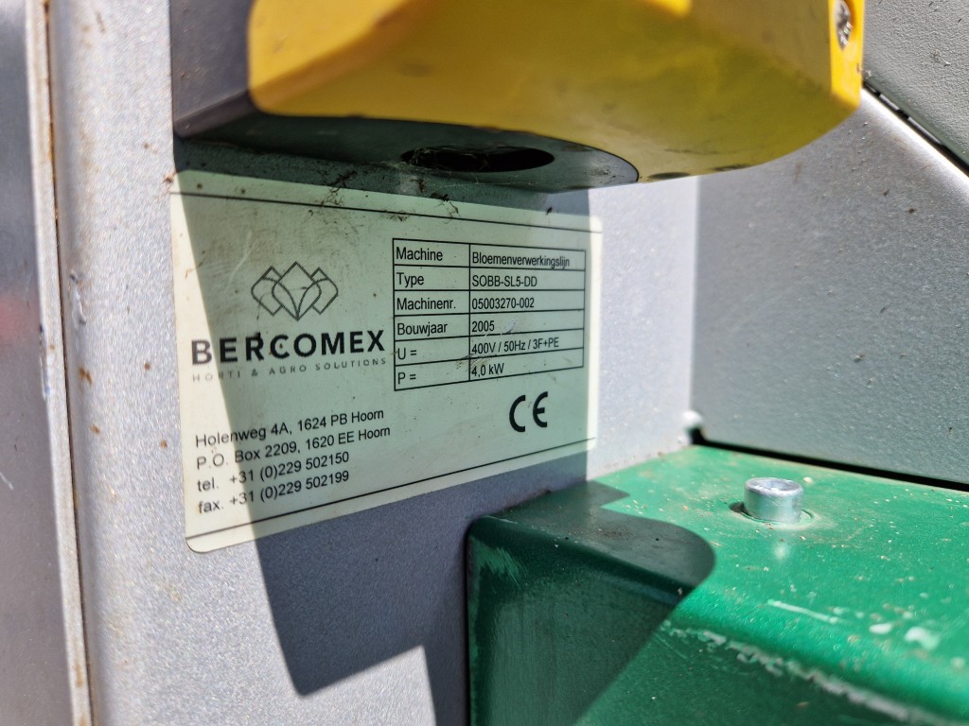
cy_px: 363
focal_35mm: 23
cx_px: 484
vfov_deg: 58.9
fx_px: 644
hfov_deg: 73.9
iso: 50
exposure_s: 1/844
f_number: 1.8
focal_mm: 5.4
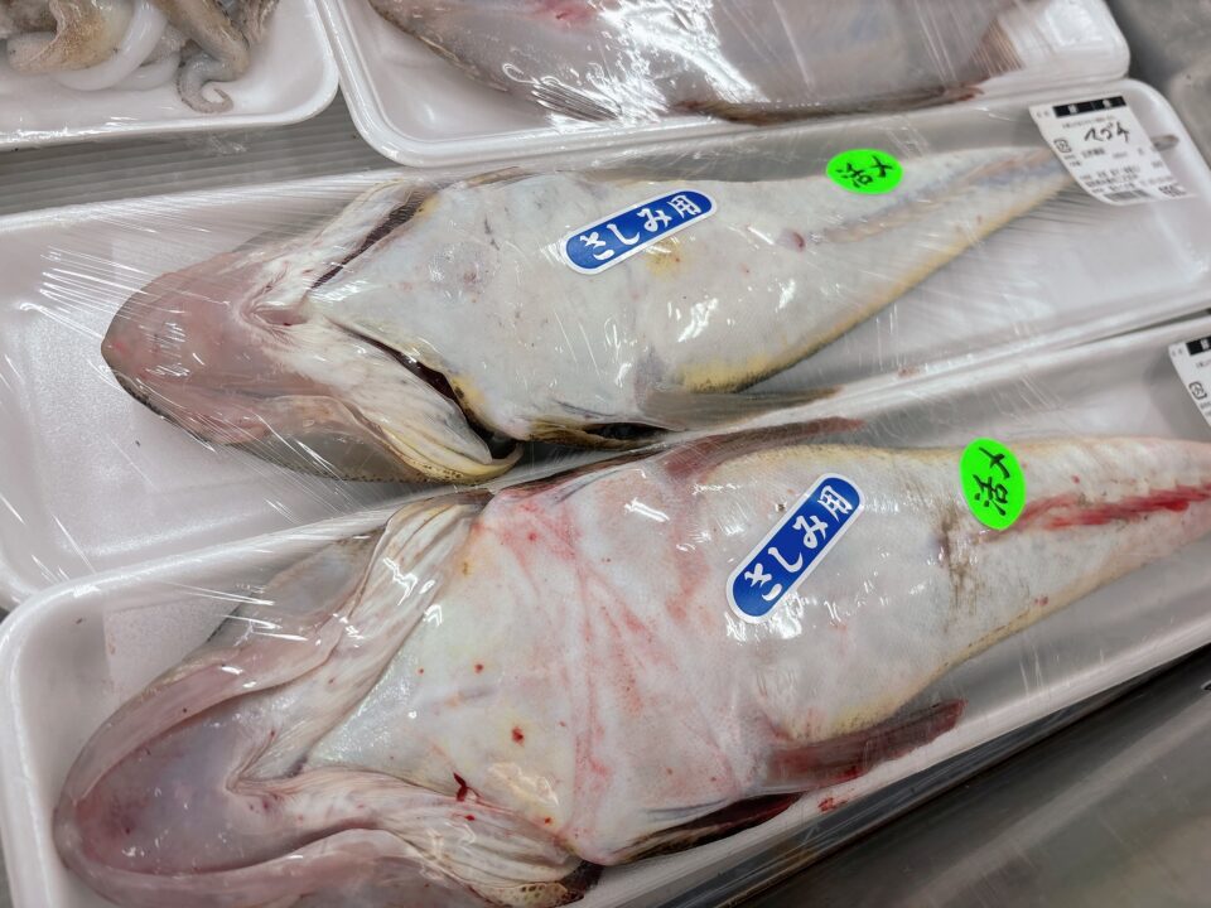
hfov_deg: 67.3
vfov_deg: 53.1
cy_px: 454
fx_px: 910
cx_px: 606
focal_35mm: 26
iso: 80
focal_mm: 5.96
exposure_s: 1/120
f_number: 1.6
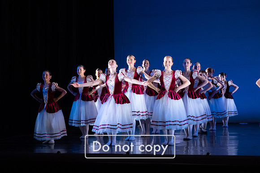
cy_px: 86
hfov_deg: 28.8
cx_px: 130
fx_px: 506
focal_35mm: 70
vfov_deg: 19.5
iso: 4000
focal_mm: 70
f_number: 5.6
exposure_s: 1/250
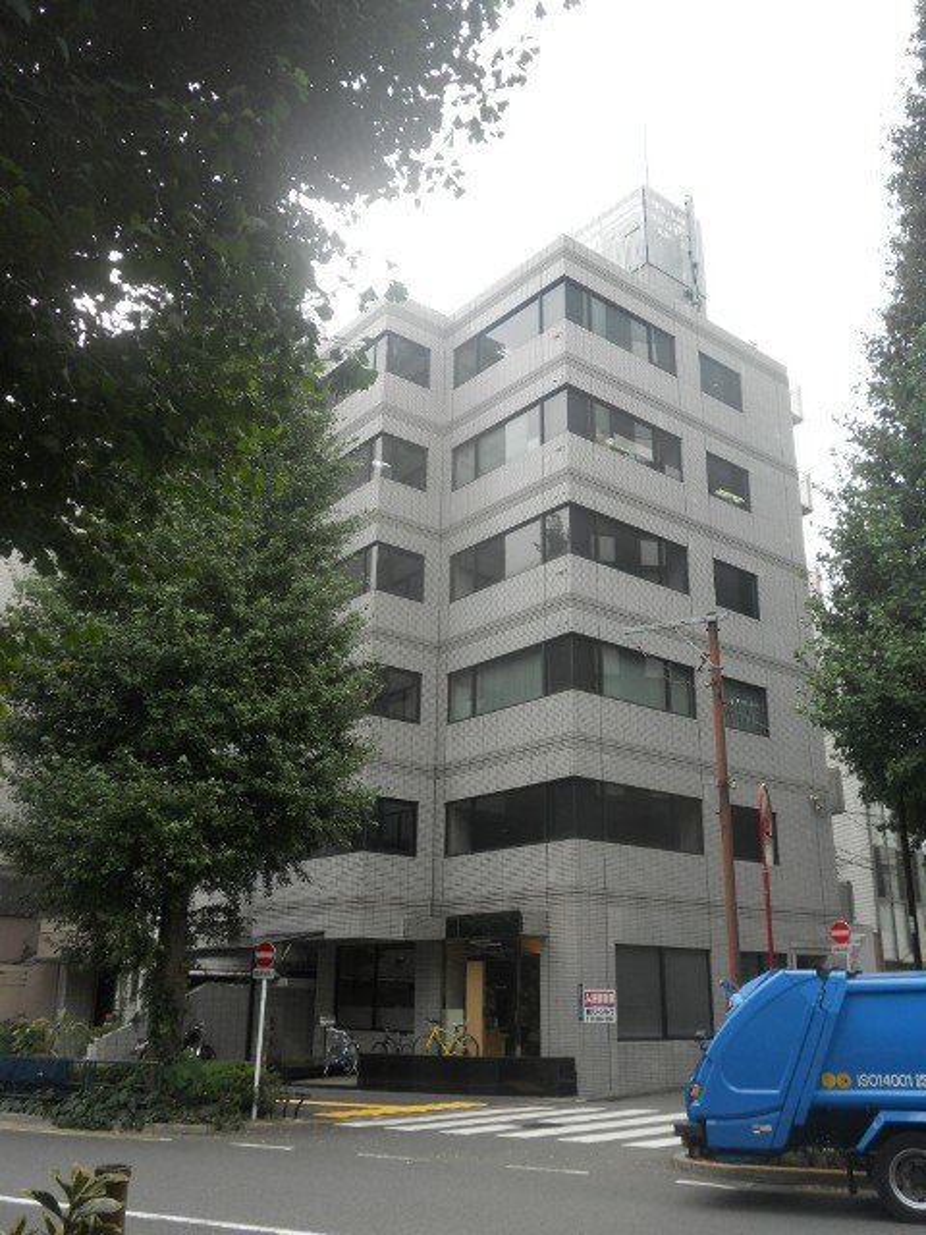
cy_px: 618
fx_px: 1141
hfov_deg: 44.2
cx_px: 463
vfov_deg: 56.8
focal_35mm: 32
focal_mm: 5.8
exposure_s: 1/250
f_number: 3.5
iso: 80
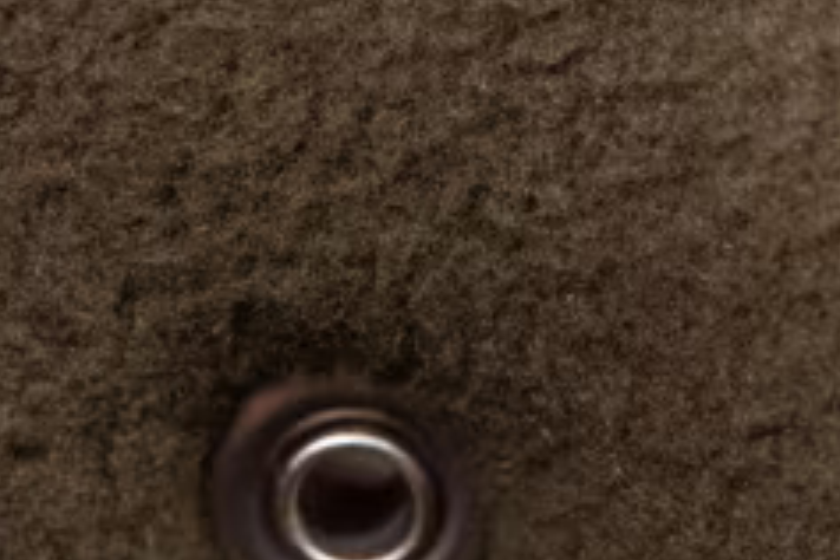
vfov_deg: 3.9
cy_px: 74
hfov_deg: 5.8
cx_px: 468
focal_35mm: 355
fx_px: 8283
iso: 200
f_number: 16
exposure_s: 1/160
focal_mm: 105
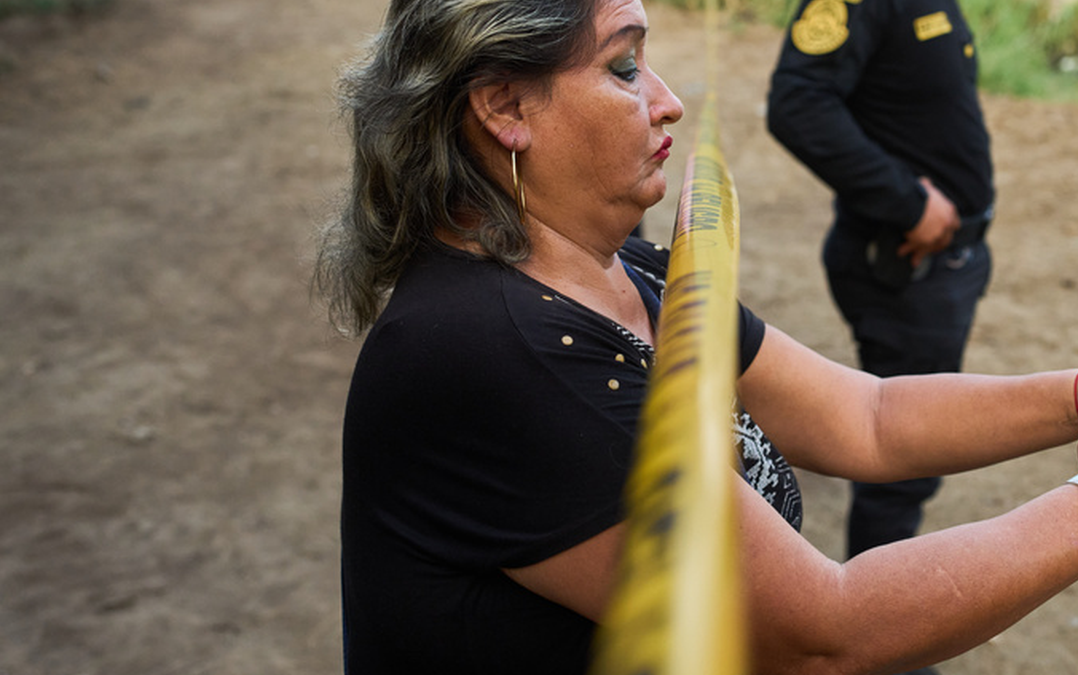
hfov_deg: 37.2
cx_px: 702
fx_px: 1587
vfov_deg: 23.8
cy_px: 171
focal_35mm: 54
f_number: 3.2
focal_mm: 35
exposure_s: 1/800
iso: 1000
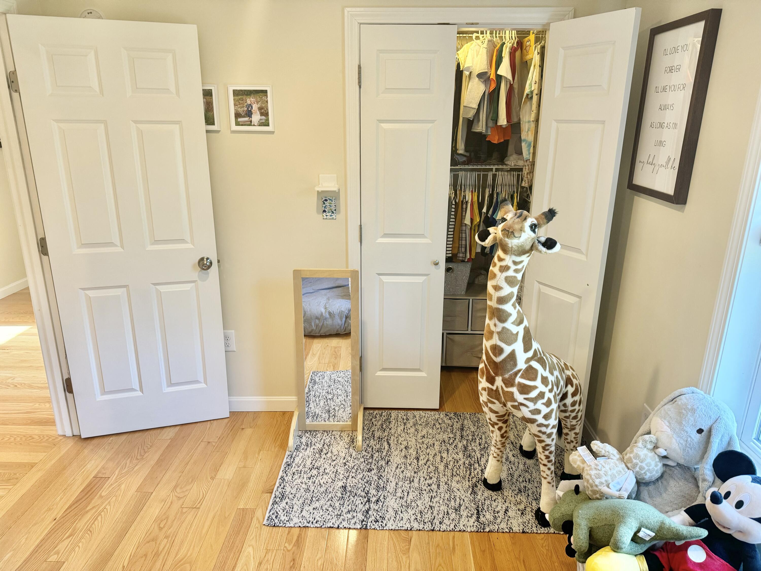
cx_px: 380
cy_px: 286
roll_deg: -0.2
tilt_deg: -17.5
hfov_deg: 71.6
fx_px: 528
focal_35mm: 24
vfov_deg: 56.8
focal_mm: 6.76
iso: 200
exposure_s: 1/120
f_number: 1.78
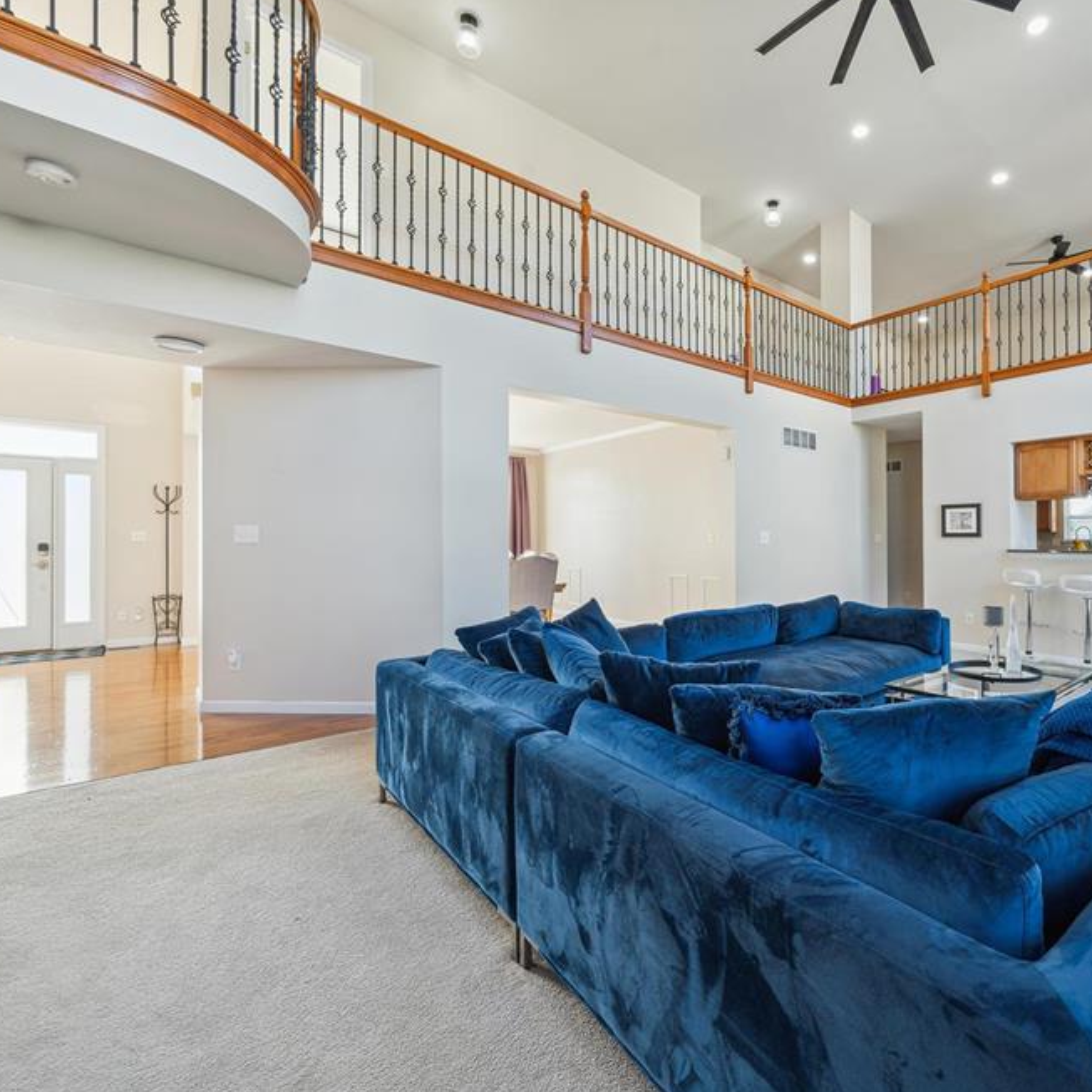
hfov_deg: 84.4
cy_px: 556
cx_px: 727
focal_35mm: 16
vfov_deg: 87.4
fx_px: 571
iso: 250
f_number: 8
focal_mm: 12
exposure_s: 1/13
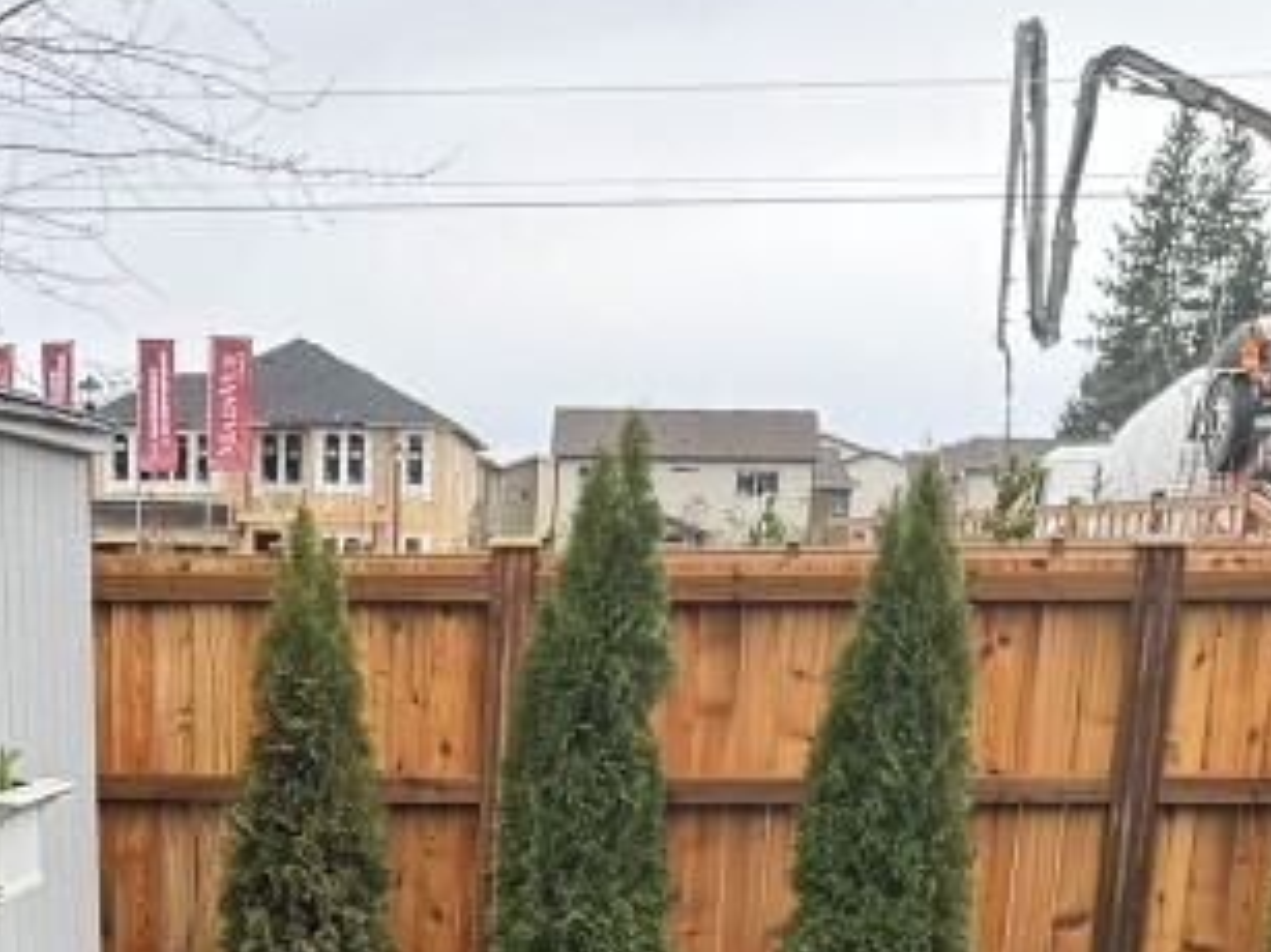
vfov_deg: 16.4
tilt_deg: -18.9
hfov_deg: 24.1
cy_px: 1531
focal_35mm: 80
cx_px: 302
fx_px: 2936
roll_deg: -1.4
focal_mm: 6.86
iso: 80
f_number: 1.78
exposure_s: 1/228
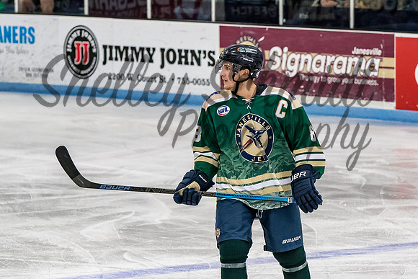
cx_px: 278
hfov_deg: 6.9
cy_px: 141
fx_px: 3486
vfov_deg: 4.6
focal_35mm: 300
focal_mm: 130
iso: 2500
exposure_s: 1/800
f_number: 4
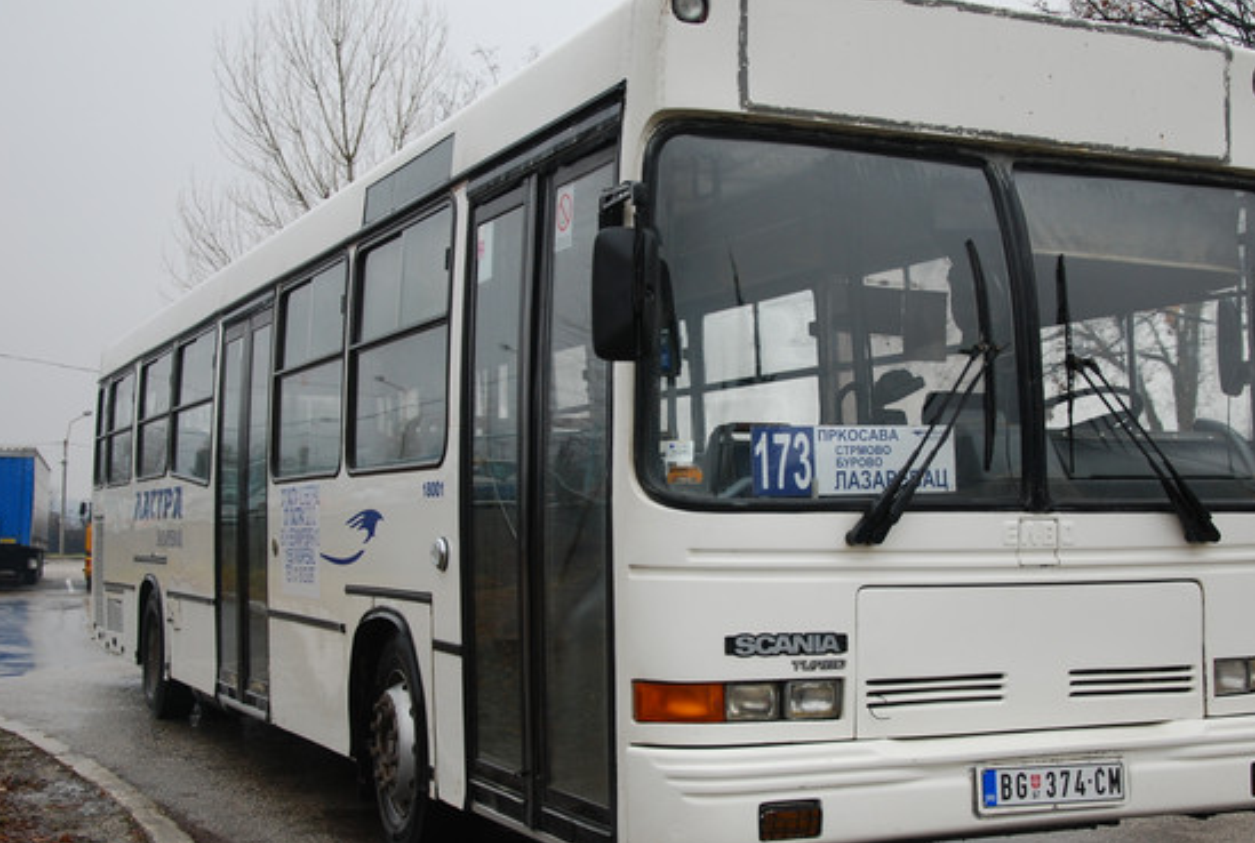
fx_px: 1712
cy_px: 434
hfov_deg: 40.2
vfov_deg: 27.7
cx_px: 704
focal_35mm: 49
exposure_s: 1/30
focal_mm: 28
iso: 250
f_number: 4.2
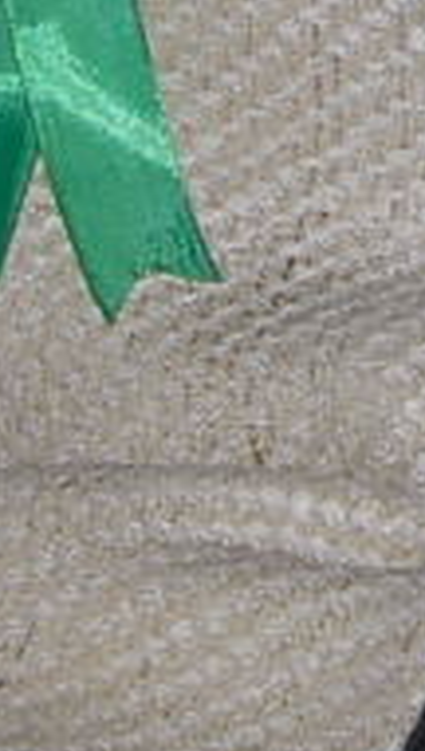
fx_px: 10516
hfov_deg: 2.3
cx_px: 1425
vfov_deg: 4.1
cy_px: -633
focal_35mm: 527
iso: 200
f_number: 9
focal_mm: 40
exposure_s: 1/125
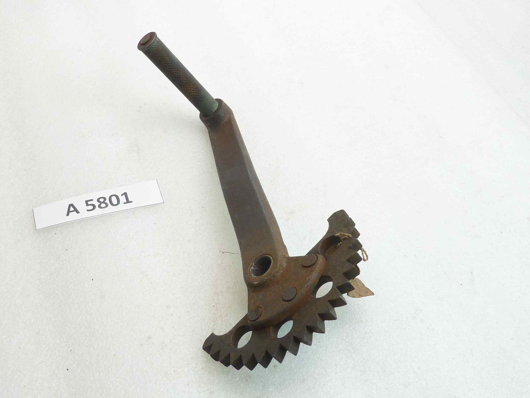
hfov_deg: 49.0
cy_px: 199
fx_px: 582
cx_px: 265
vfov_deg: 37.7
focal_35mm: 38
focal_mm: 4.4
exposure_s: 1/20
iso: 80
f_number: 3.3
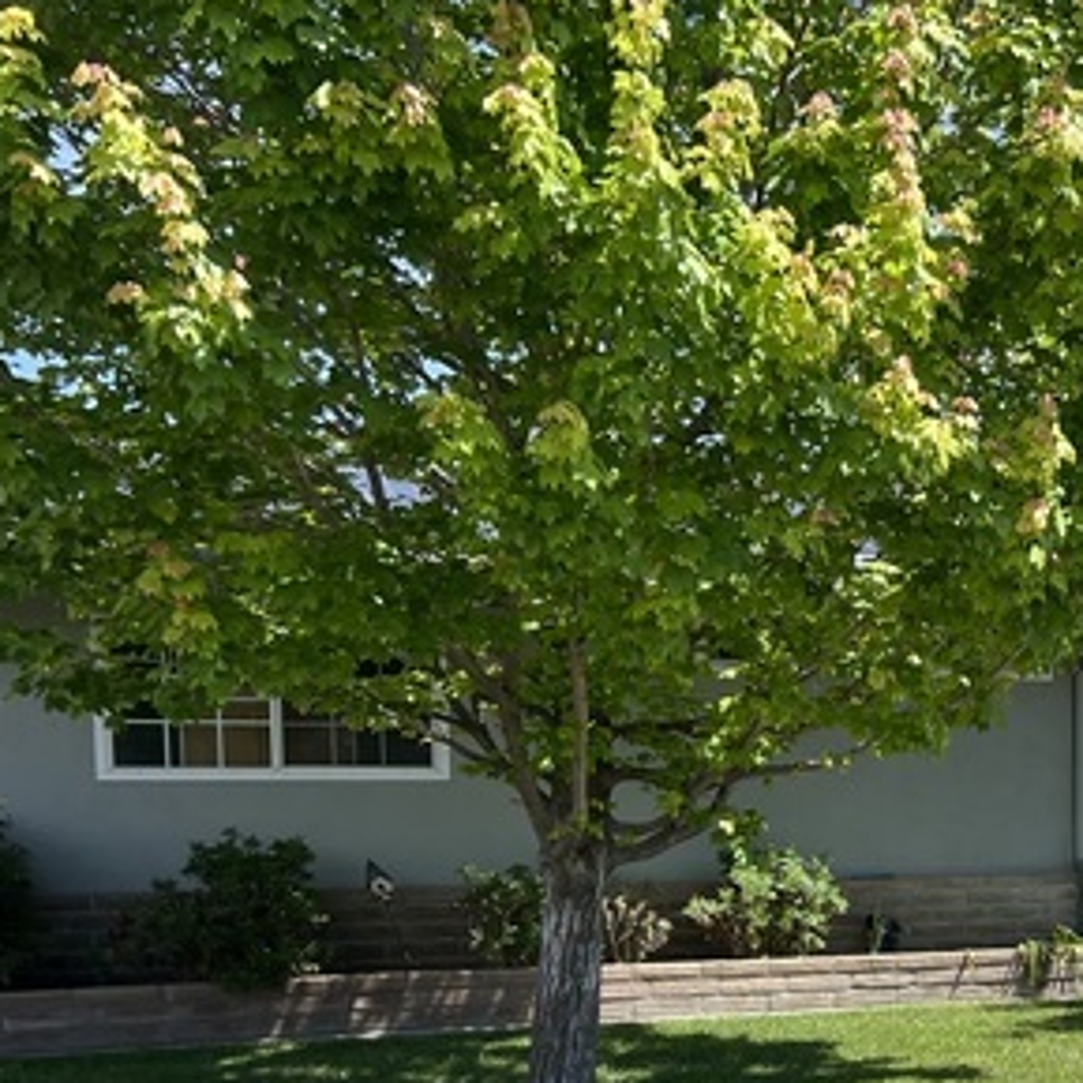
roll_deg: +2.4
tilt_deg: +0.0
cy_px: 892
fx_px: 1876
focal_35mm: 53
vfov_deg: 31.2
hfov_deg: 29.5
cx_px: 1149
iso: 50
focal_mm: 5.7
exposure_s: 1/2695
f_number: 1.5
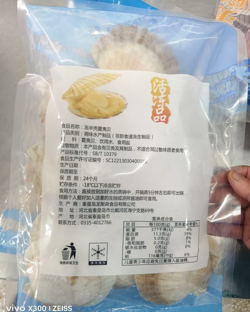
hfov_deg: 58.7
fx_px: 222
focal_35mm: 24
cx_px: 125
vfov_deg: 70.3
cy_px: 163
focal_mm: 6.25
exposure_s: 1/100
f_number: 1.68
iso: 935
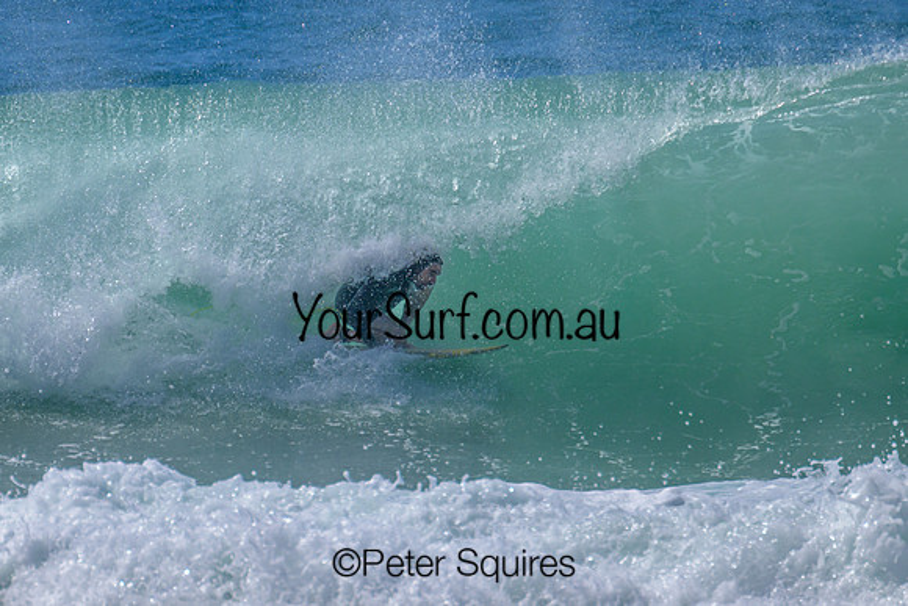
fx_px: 27724
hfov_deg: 1.9
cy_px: 235
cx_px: 284
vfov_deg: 1.3
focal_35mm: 1099
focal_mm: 800
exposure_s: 1/2000
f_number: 11
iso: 500
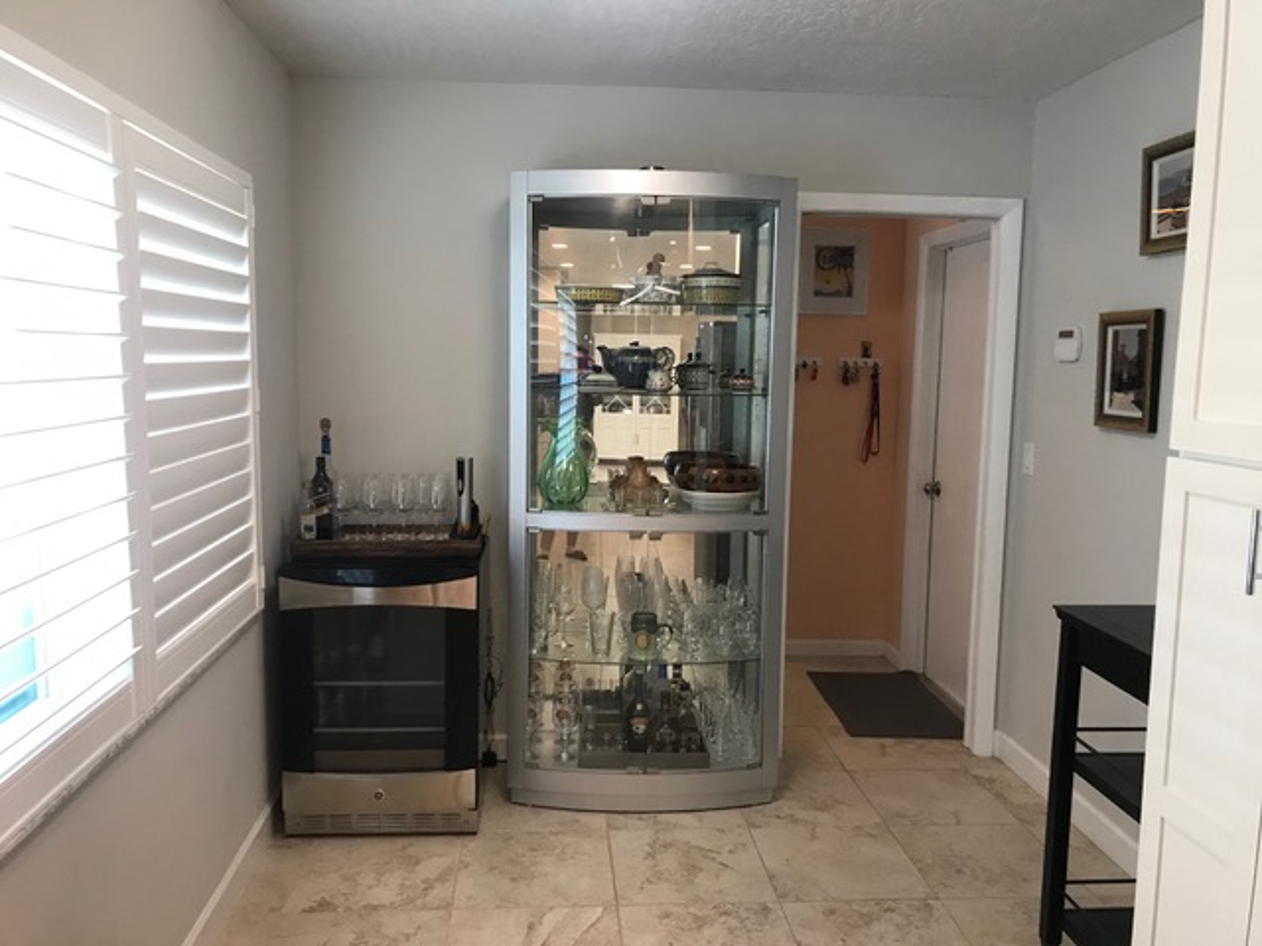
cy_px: 473
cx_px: 631
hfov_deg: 63.4
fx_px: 1021
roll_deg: -0.8
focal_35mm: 28
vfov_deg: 49.7
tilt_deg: -6.4
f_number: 1.8
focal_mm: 3.99
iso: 40
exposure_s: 1/30
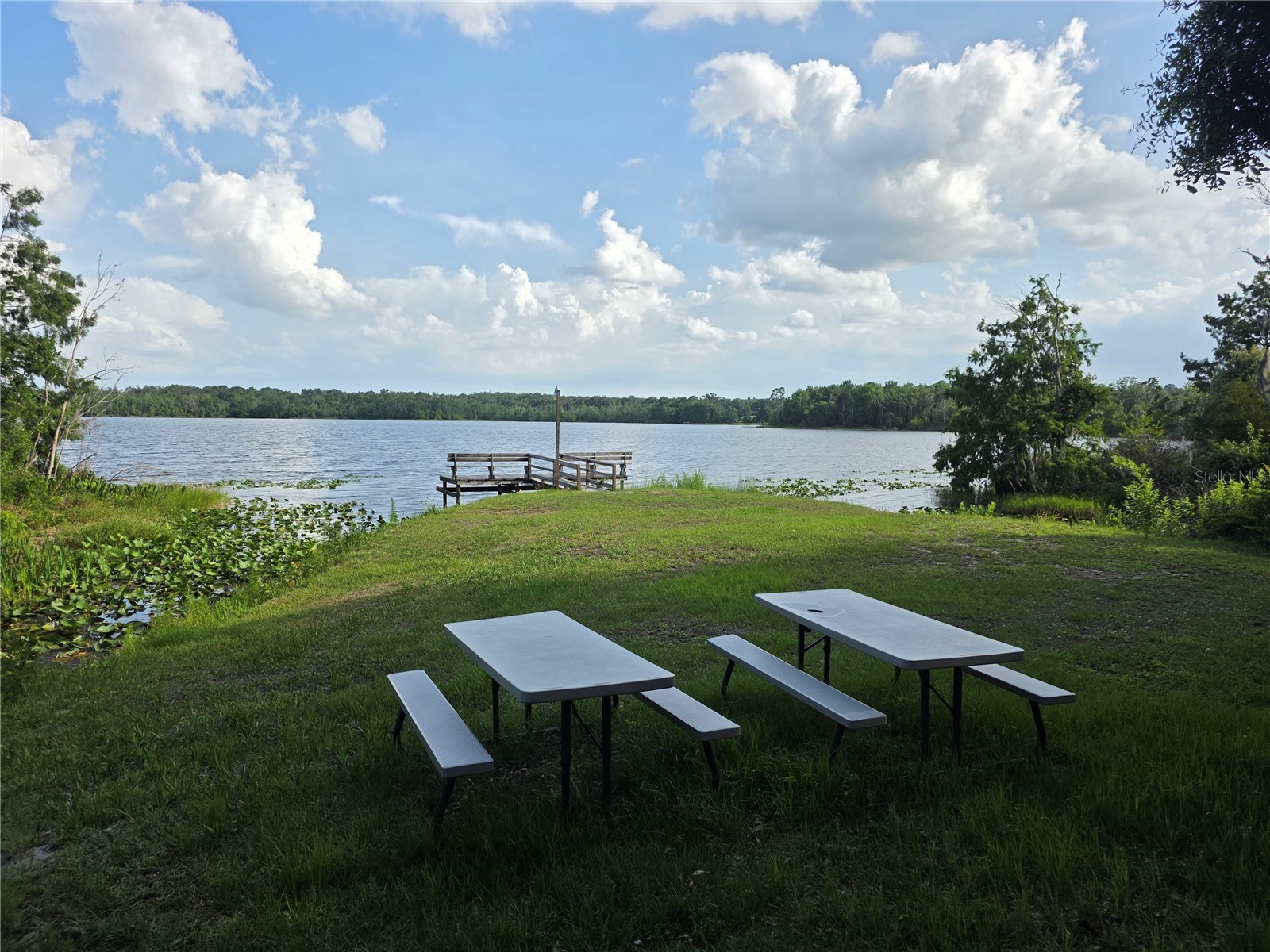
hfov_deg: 73.9
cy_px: 476
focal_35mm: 23
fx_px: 844
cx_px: 635
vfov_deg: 58.9
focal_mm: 6.3
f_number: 1.7
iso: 80
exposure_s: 1/3246
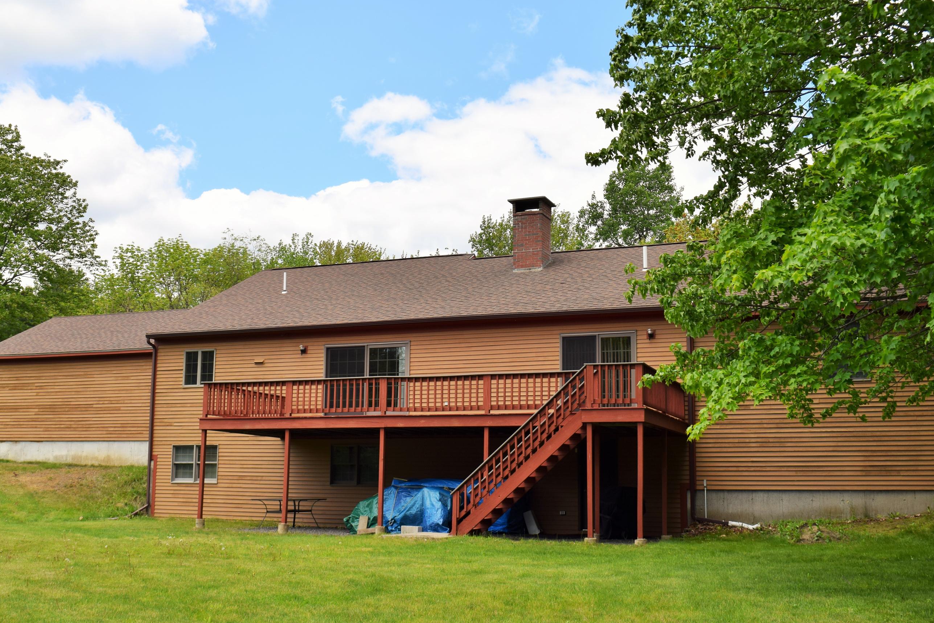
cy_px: 333
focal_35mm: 42
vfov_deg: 31.9
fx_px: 1090
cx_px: 399
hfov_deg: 46.3
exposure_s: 1/200
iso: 100
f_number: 10
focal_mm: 24
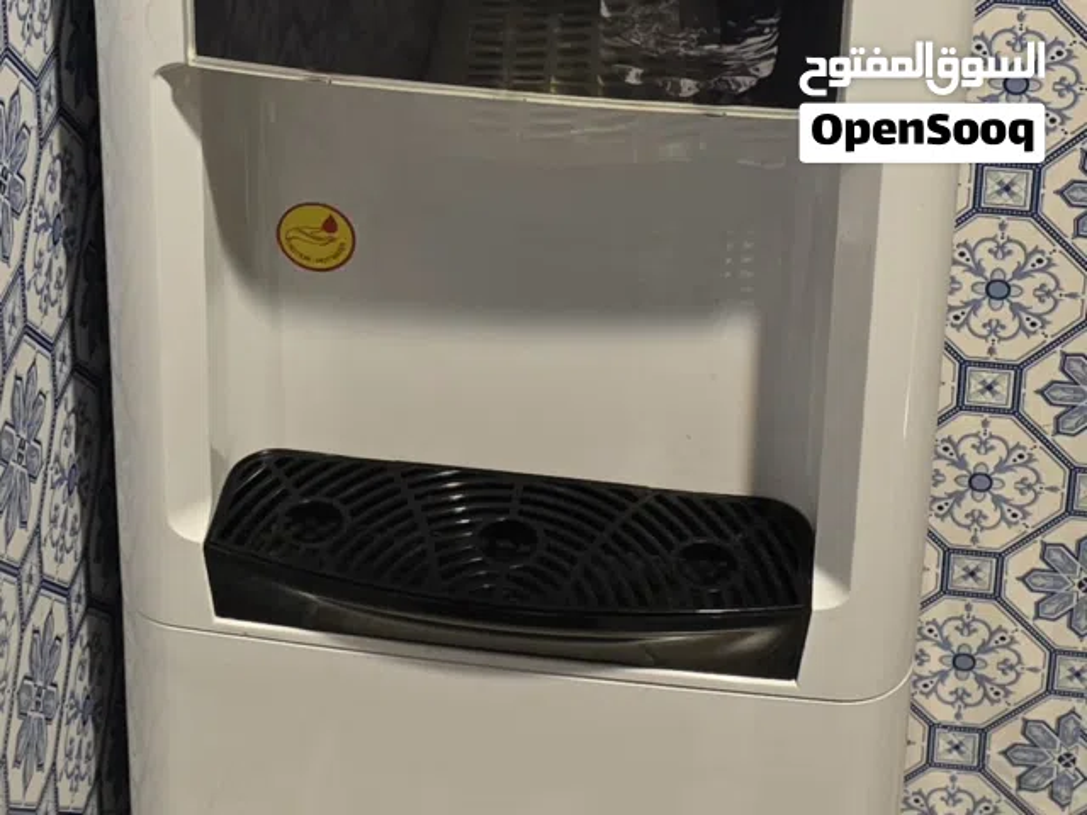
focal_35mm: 23
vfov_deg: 58.9
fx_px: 722
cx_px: 544
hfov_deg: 73.9
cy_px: 408
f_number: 1.7
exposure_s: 1/101
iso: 800
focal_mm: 6.3
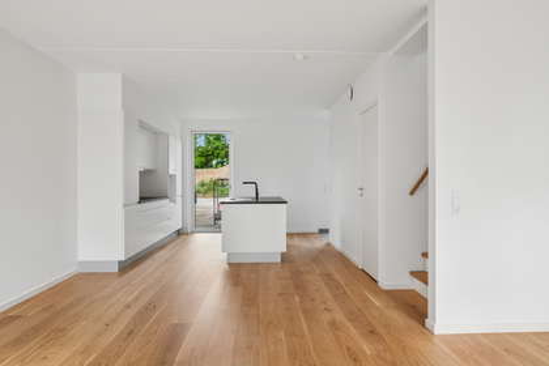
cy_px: 183
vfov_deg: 55.1
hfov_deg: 76.1
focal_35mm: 23
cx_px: 274
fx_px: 351
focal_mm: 23
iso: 640
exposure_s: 1/200
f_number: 9
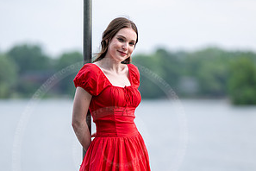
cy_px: 163
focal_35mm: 129
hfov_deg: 15.9
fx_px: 917
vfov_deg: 10.6
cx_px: 128
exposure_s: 1/200
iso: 80
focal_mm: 85
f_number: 1.2
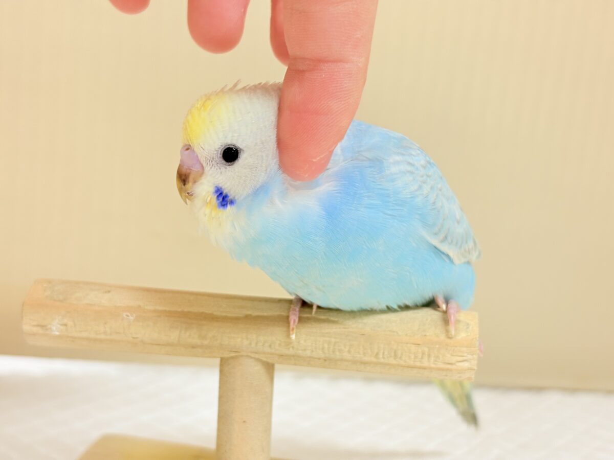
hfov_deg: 36.8
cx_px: 307
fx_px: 922
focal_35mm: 52
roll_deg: -4.4
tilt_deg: -8.8
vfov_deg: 28.0
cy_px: 230
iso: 50
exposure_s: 1/83
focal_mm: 5.96
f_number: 1.6
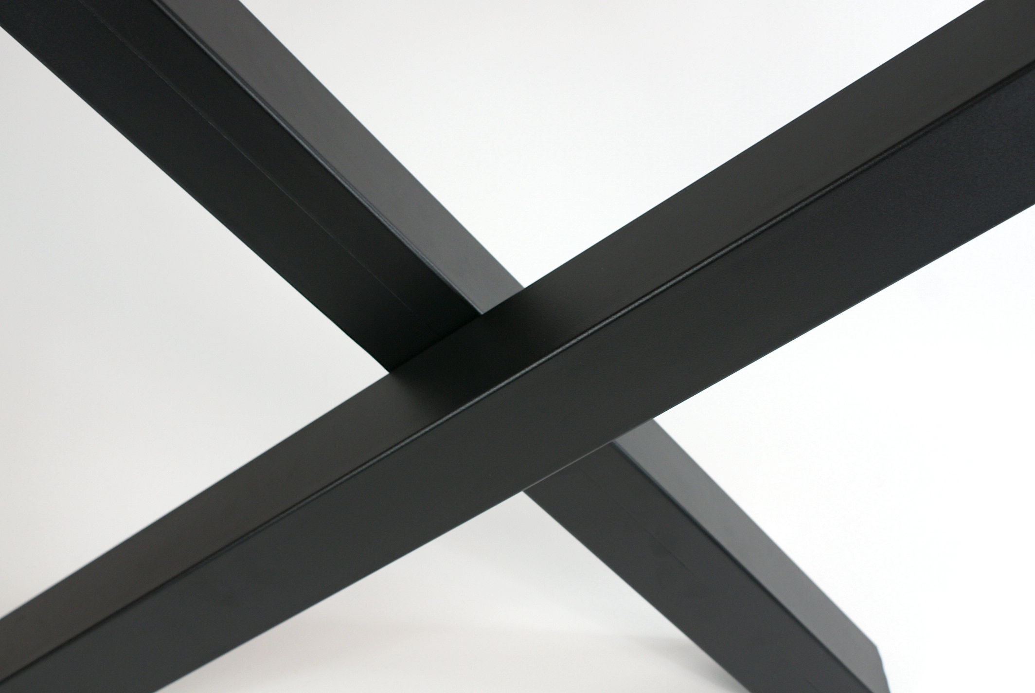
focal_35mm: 45
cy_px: 346
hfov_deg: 43.6
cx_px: 518
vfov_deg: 29.9
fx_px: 1295
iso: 200
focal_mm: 30
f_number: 5
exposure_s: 1/50
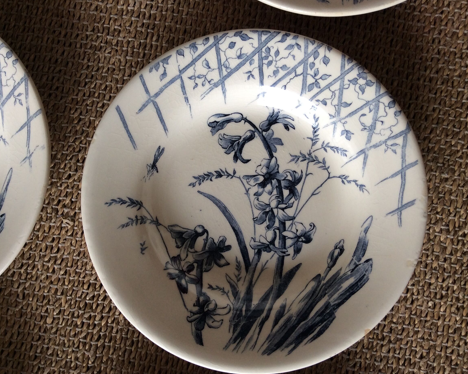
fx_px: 485
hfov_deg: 51.5
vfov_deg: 42.2
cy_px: 189
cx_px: 221
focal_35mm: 35
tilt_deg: -84.9
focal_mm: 3.3
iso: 40
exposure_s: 1/25
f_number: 2.4
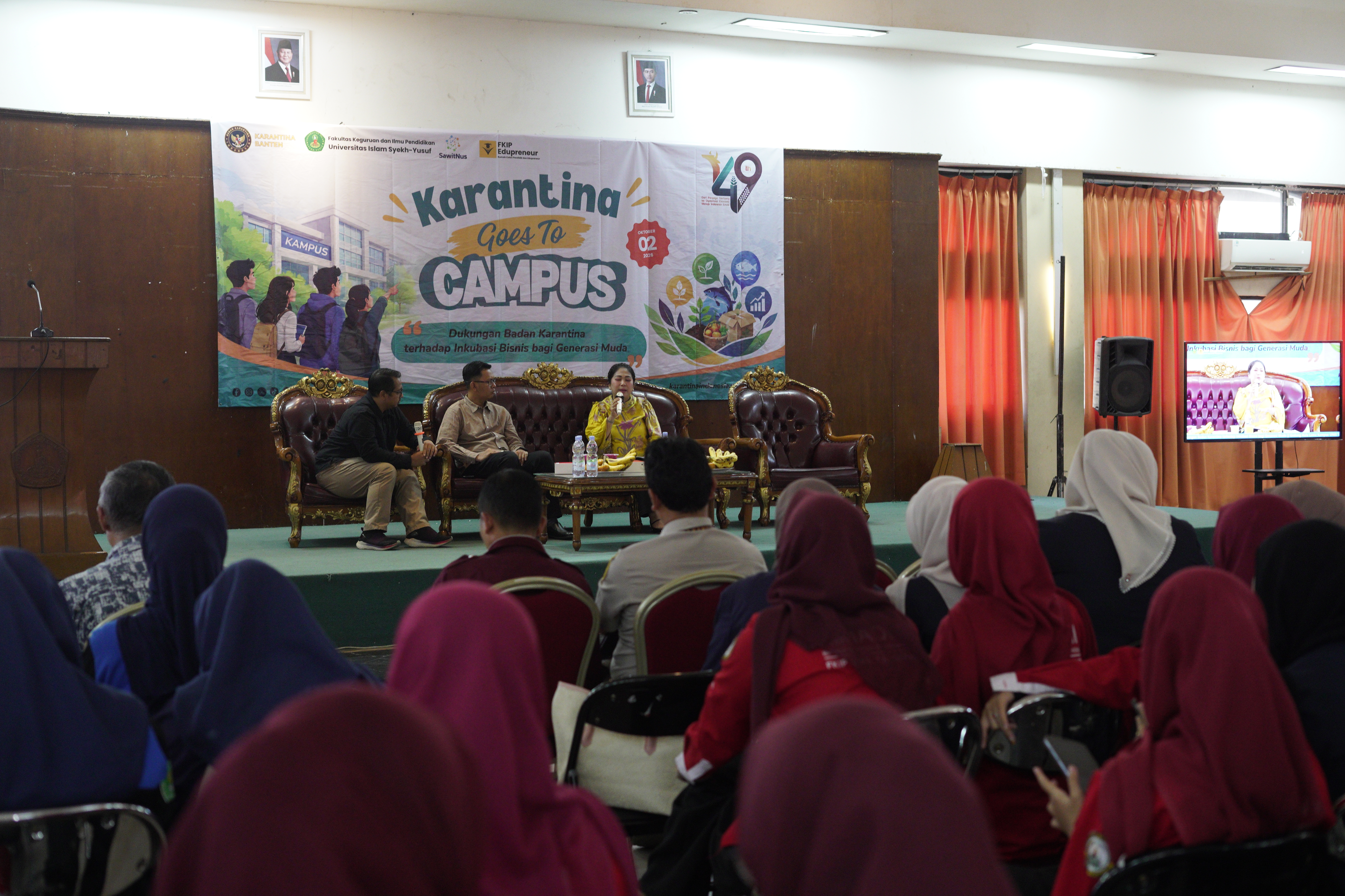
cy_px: 448
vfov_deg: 27.0
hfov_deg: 39.6
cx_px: 672
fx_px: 1868
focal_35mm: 50
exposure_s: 1/80
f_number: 3.5
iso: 3200
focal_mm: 50
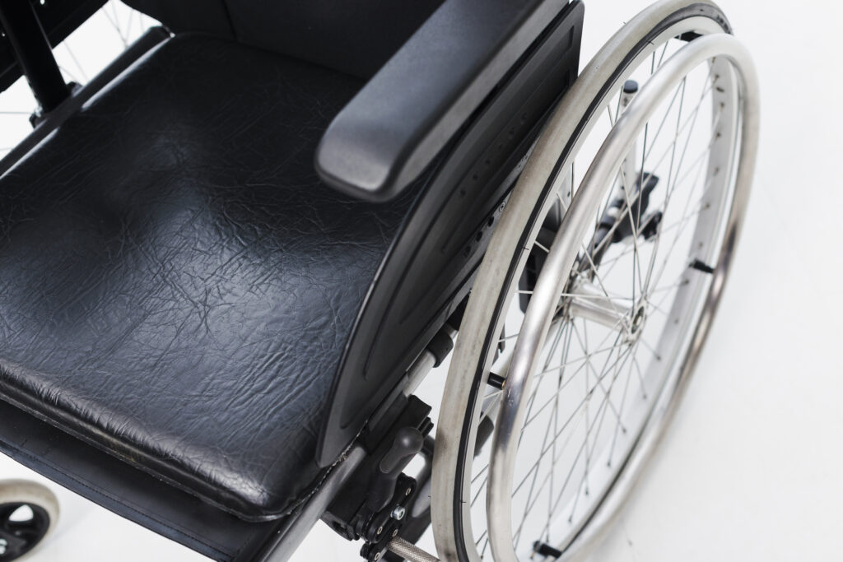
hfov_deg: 39.6
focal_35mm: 50
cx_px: 422
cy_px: 281
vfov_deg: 27.0
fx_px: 1171
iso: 250
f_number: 4
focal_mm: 50
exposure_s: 1/200
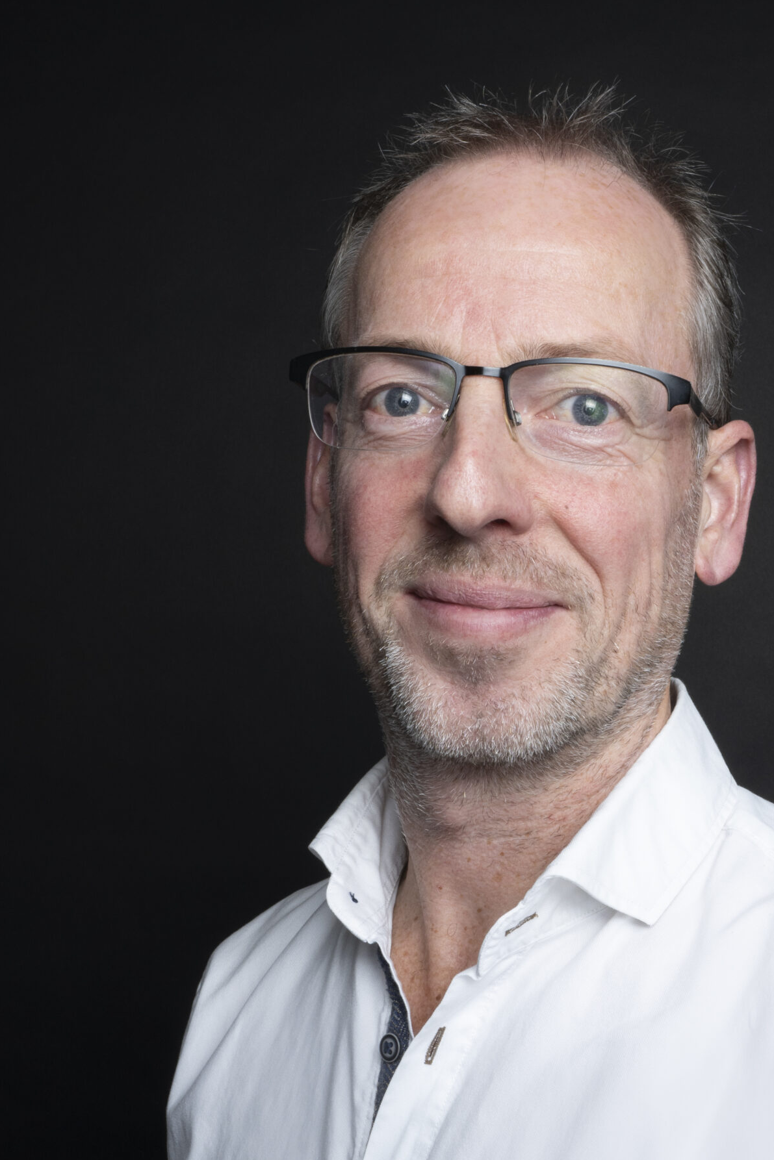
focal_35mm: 43
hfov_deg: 31.1
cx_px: 475
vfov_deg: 45.3
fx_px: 1386
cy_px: 679
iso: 200
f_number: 16
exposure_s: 1/100
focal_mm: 20
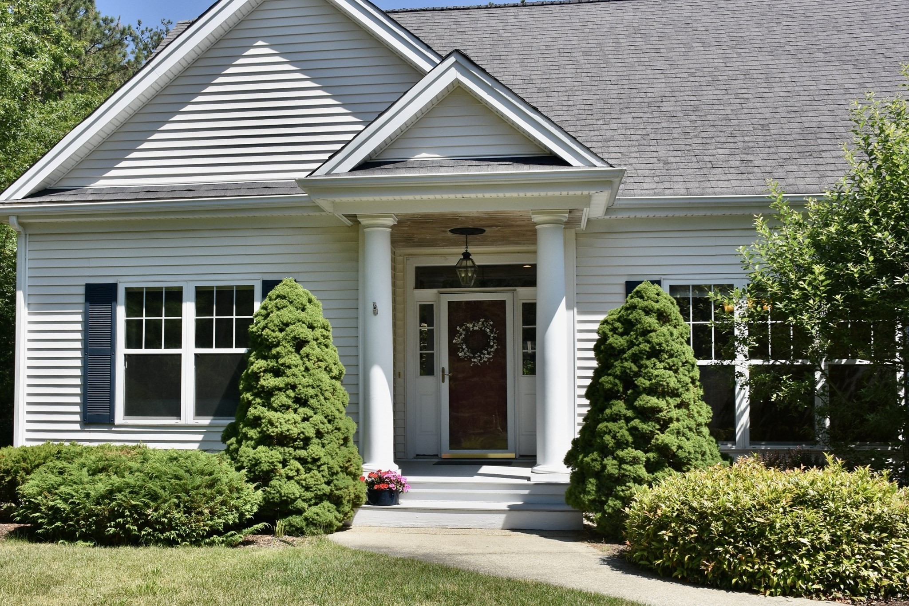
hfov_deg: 55.1
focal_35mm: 34
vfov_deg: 38.4
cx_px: 454
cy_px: 303
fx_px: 871
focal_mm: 23
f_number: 8
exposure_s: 1/500
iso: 250
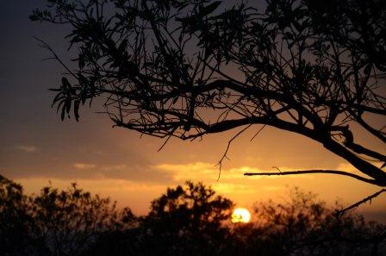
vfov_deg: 8.3
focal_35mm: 165
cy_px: 128
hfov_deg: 12.5
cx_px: 193
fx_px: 1766
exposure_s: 1/160
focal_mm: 110
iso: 400
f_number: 6
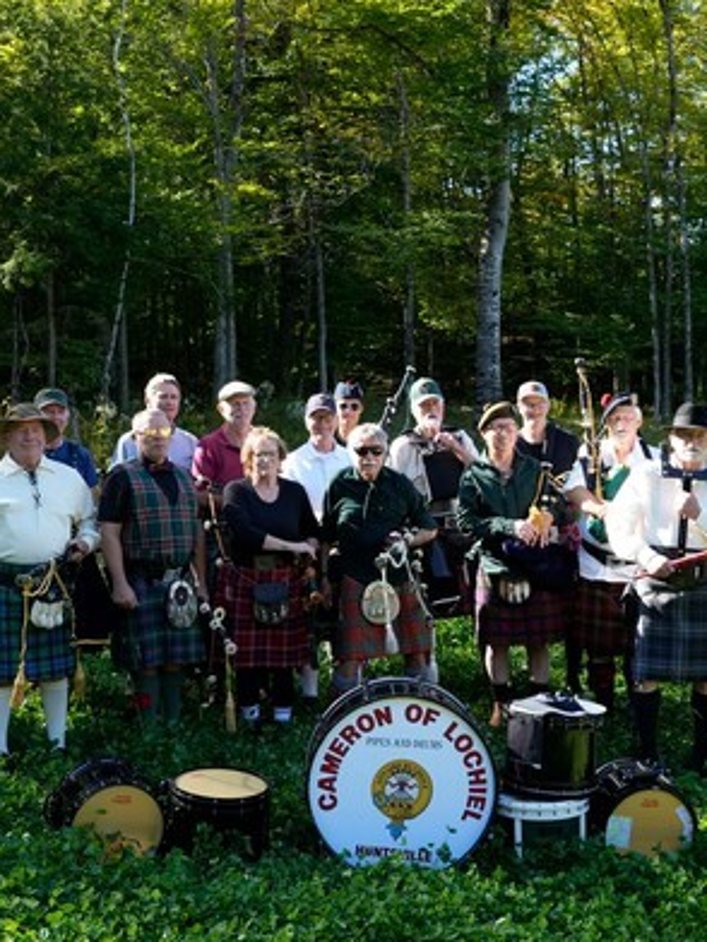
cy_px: 476
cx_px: 366
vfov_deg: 38.2
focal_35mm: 50
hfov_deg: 29.1
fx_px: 1362
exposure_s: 1/400
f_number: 7.1
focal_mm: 34
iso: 800
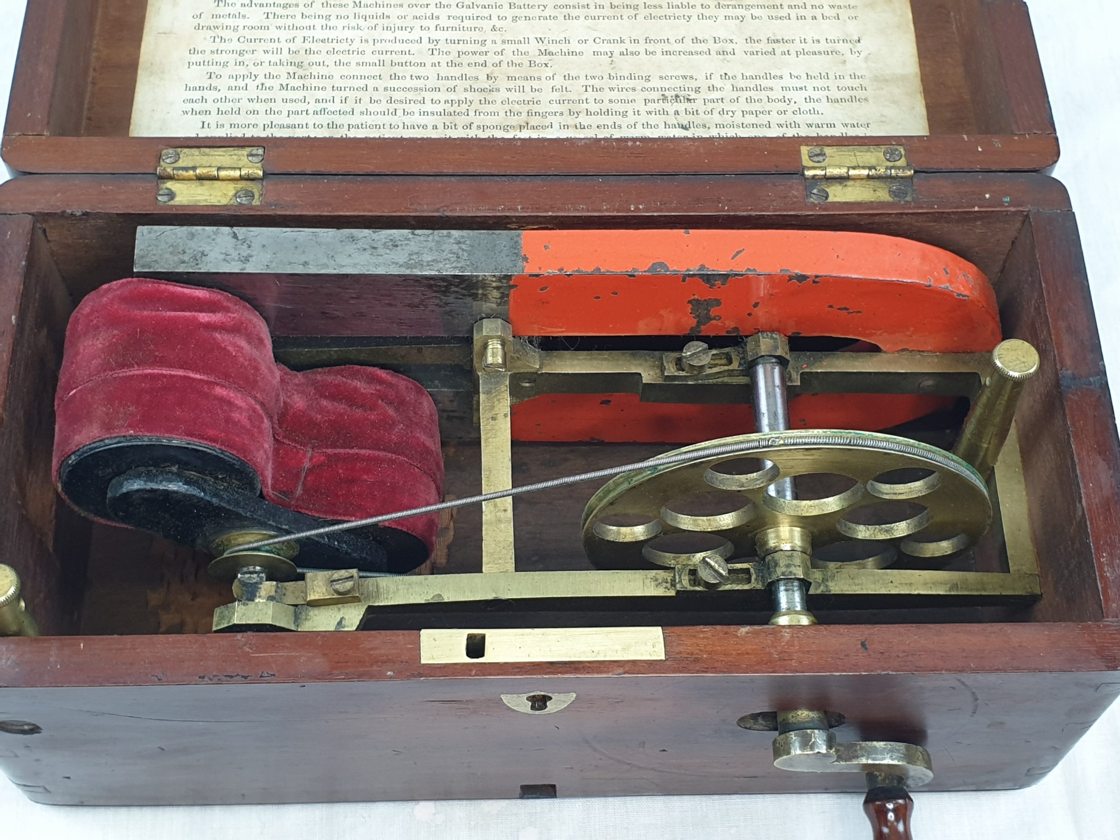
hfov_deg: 67.3
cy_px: 420
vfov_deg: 53.1
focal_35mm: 26
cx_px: 560
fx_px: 841
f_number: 2.4
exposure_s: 1/50
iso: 125
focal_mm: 4.3
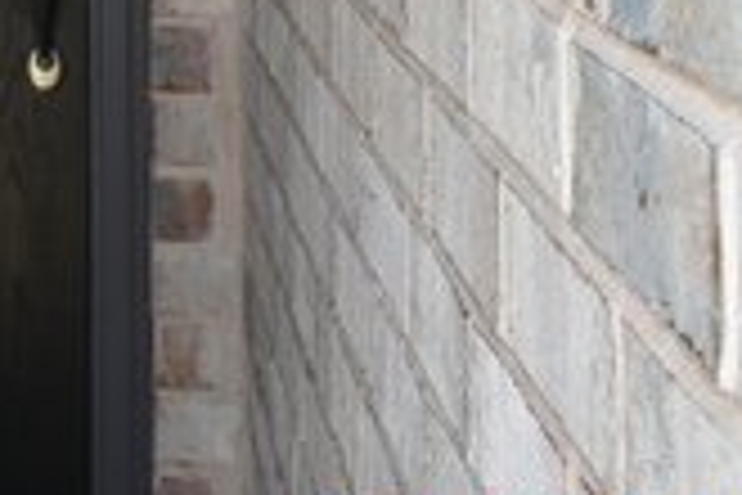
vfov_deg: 9.6
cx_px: -553
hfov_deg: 13.6
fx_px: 2803
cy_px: -414
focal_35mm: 136
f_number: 5.6
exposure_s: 1/125
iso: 100
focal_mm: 20
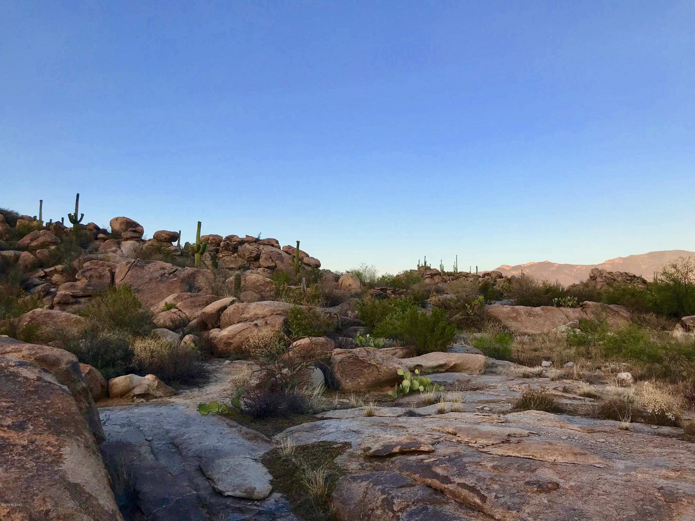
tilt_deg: +5.4
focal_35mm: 28
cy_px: 260
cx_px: 348
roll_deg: -0.8
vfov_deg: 49.7
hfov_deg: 63.4
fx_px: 562
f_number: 1.8
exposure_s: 1/515
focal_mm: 3.99
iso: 20
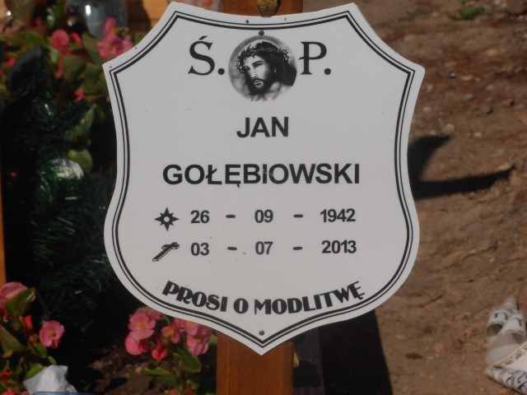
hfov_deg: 10.0
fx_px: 3014
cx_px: 264
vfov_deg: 7.5
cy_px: 198
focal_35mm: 198
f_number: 15
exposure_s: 1/320
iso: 80
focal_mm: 35.05
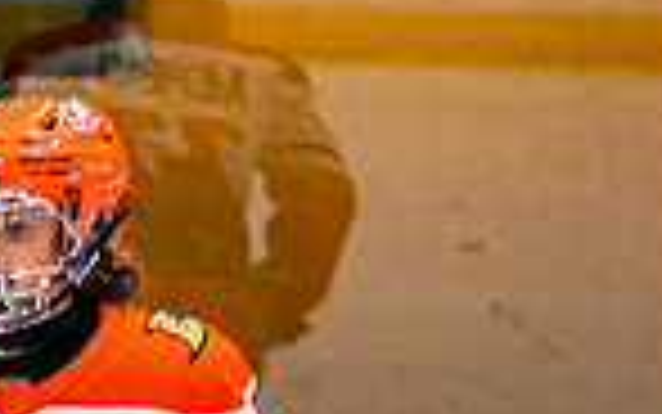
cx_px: -4
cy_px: 1052
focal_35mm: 1141
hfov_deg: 1.8
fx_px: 20593
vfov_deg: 1.2
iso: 800
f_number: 2.8
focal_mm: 142
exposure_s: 1/640
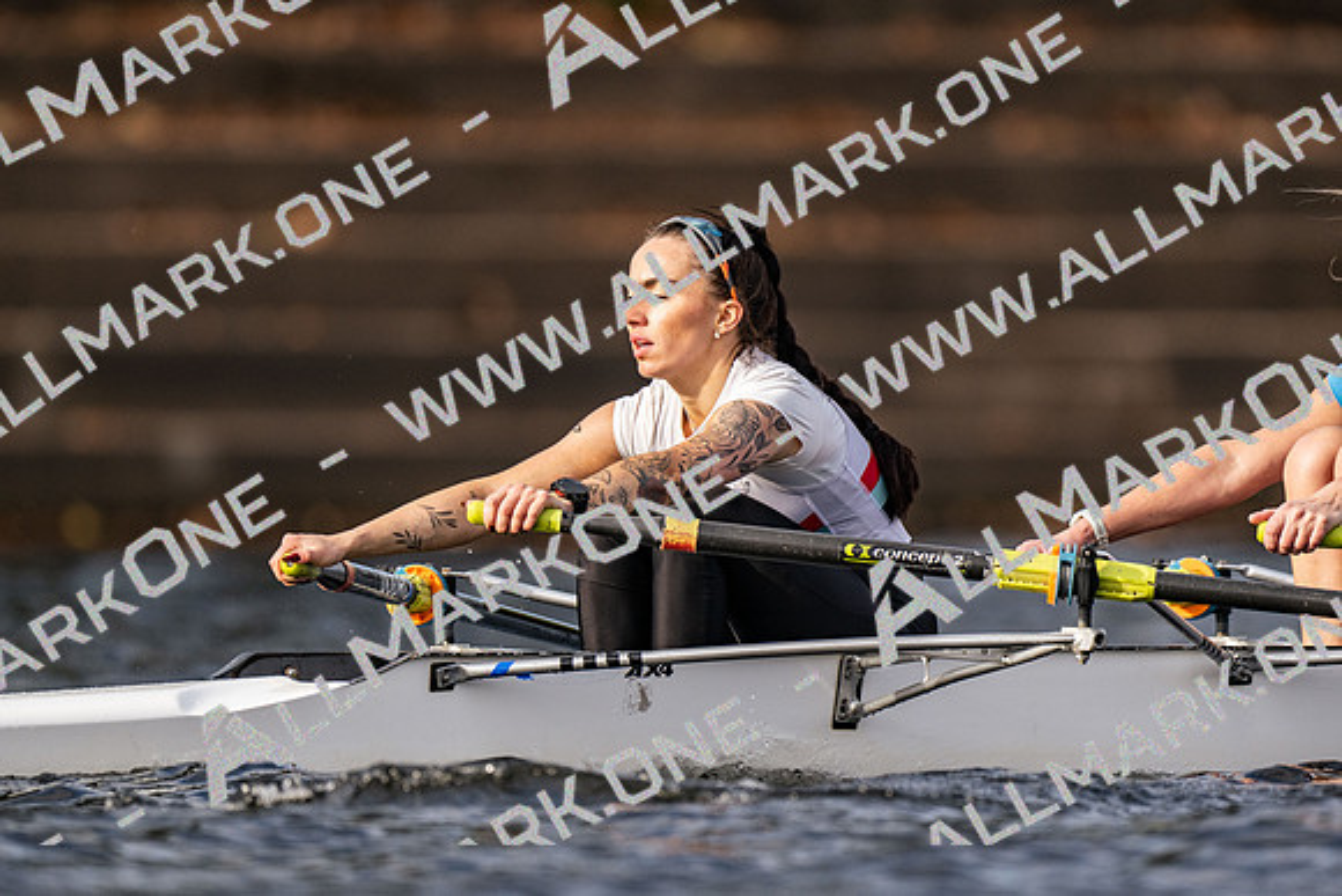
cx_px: 671
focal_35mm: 900
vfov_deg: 1.5
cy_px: 448
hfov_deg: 2.3
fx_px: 33574
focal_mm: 600
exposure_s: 1/2500
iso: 320
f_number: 4
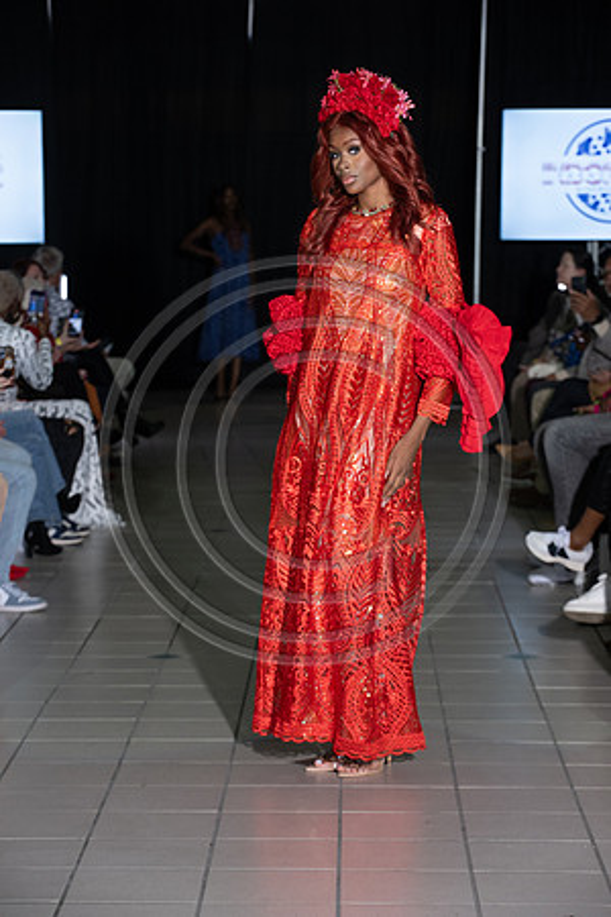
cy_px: 458
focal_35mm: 105
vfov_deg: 19.5
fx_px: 2673
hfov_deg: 13.0
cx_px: 306
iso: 1250
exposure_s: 1/160
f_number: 5.6
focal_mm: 105
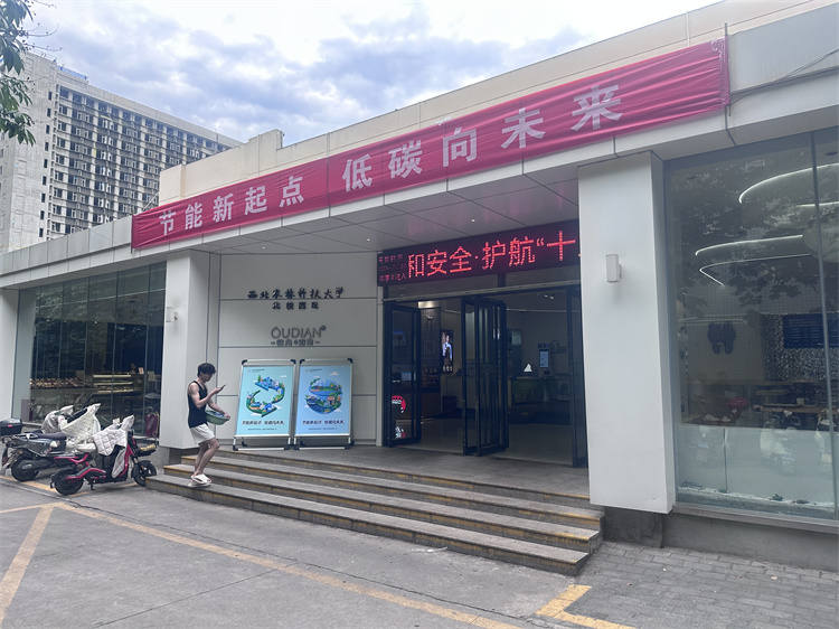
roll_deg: +0.3
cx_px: 420
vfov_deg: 56.8
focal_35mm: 24
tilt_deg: +6.8
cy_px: 314
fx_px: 582
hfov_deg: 71.6
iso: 80
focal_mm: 6.86
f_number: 1.78
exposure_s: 1/918
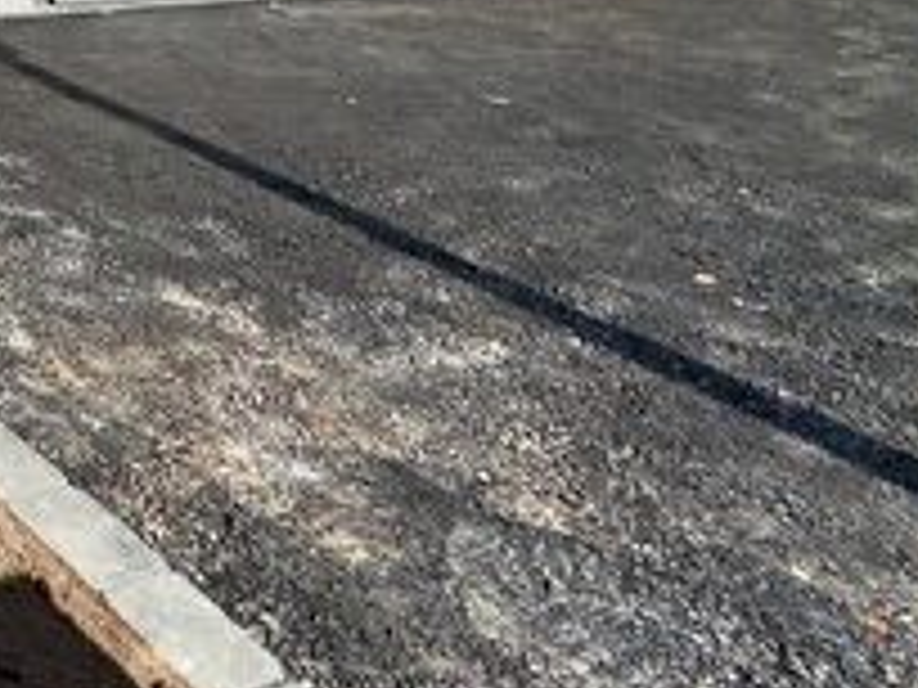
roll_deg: +1.3
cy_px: -331
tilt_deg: +4.2
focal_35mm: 48
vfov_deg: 24.1
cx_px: -324
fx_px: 1273
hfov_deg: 30.0
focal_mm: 2.22
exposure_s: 1/3717
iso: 32
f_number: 2.2
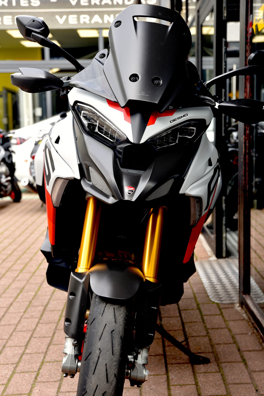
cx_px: 132
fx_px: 659
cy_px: 198
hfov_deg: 22.6
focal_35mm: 60
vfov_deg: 33.4
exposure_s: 1/100
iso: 200
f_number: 5
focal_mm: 60
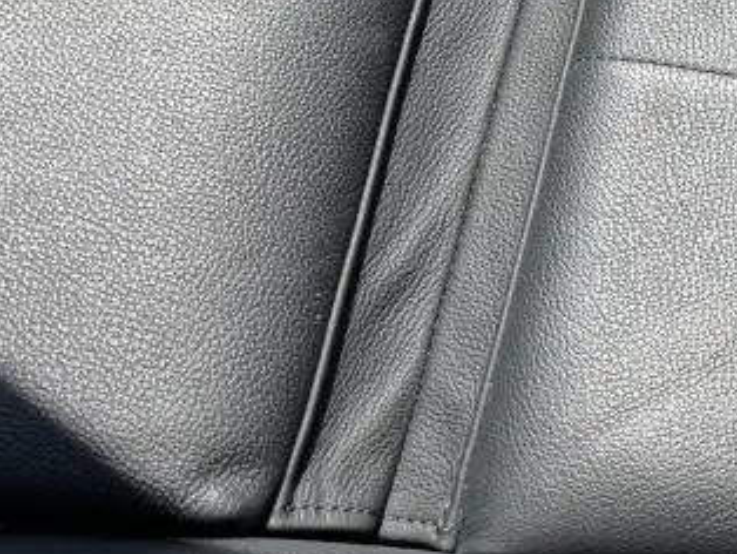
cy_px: -547
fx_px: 2344
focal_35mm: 110
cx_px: 1462
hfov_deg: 14.8
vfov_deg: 12.0
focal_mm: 6.76
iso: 80
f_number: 1.78
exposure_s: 1/1818
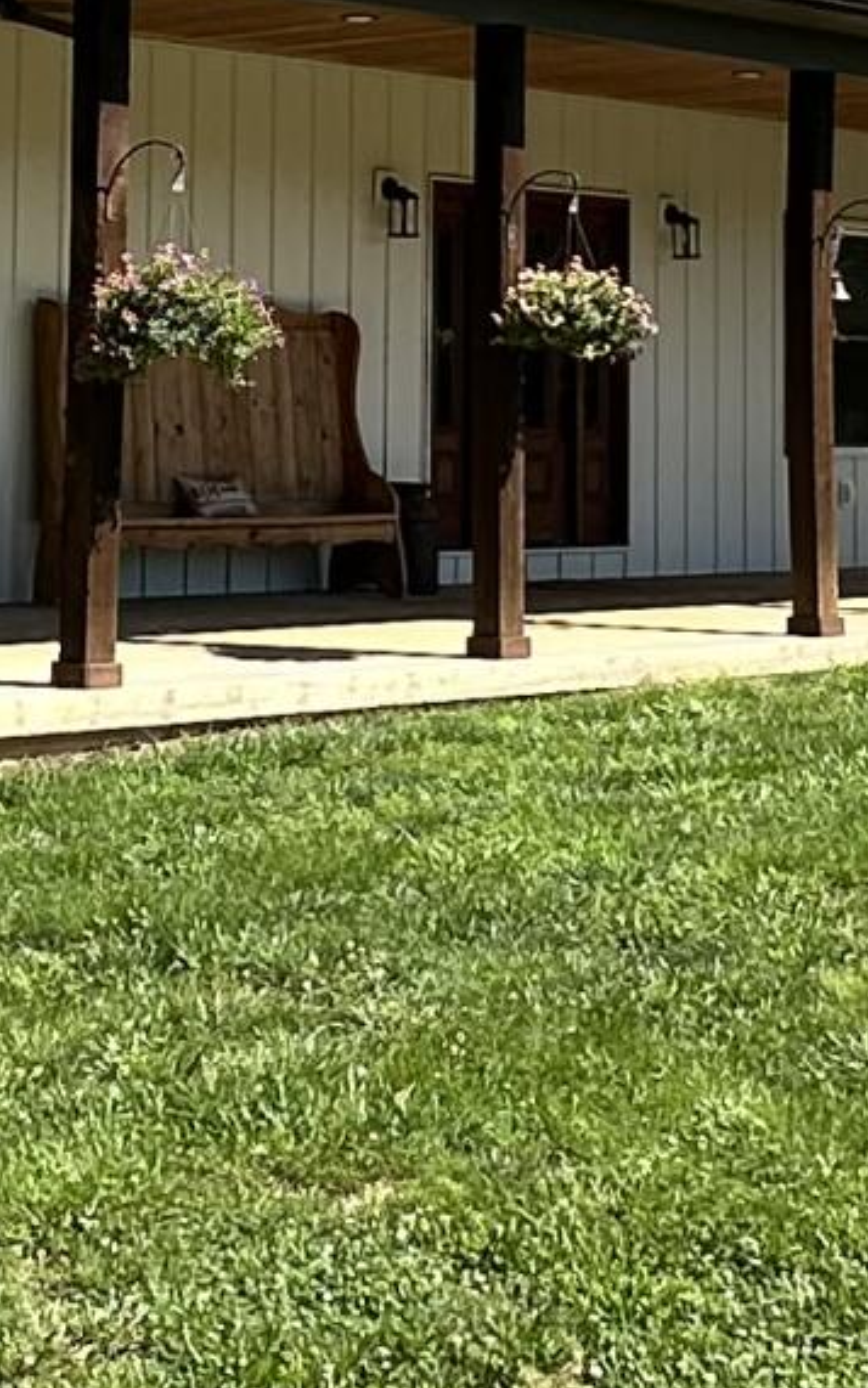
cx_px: 61
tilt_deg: +4.7
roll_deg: -1.4
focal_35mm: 78
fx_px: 2952
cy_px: 143
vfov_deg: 25.7
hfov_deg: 16.5
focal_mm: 2.22
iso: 40
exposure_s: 1/1304
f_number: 2.2
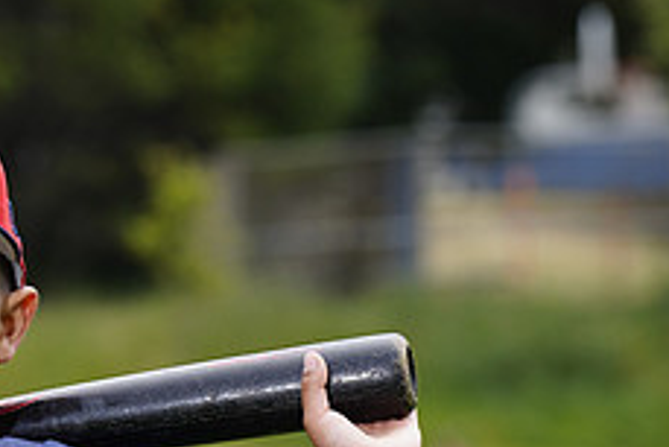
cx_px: -114
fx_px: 7401
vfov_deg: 3.5
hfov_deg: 5.2
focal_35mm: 398
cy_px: 551
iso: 100
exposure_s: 1/250
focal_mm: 157
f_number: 6.3
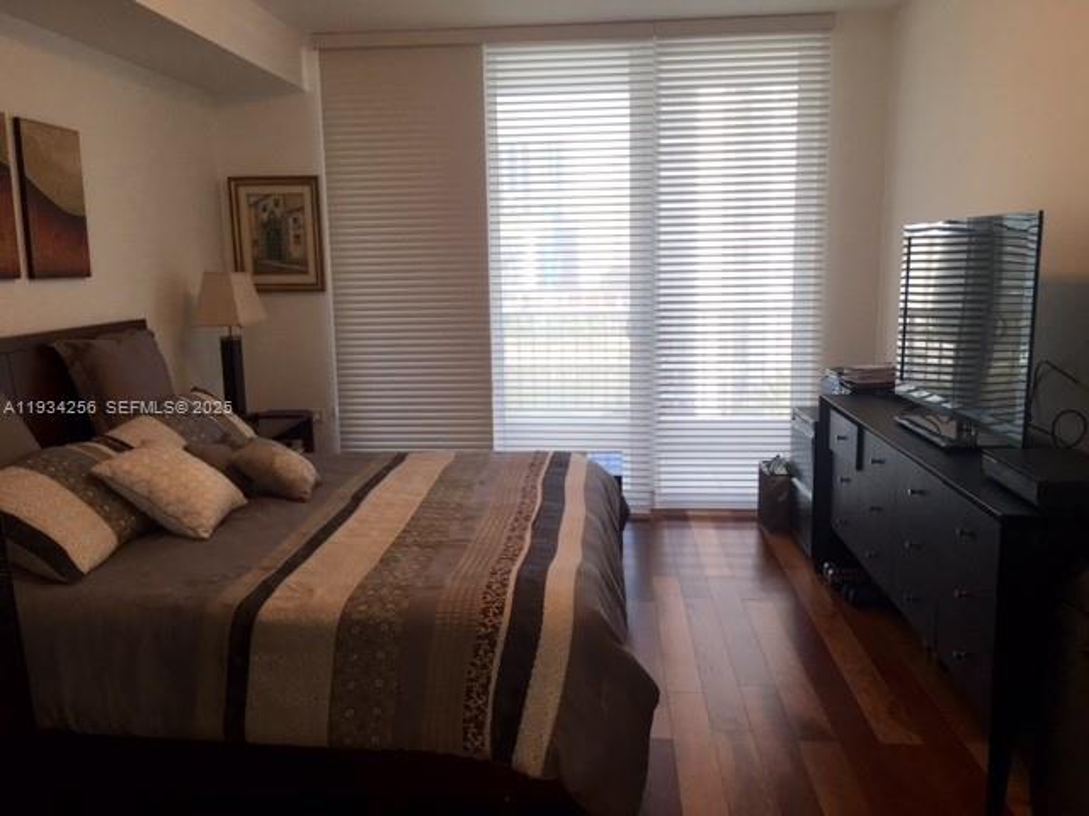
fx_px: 912
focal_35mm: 29
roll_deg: +0.9
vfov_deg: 48.2
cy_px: 408
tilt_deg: -7.7
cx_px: 544
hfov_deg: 61.7
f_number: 2.2
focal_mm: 4.15
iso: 80
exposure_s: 1/120
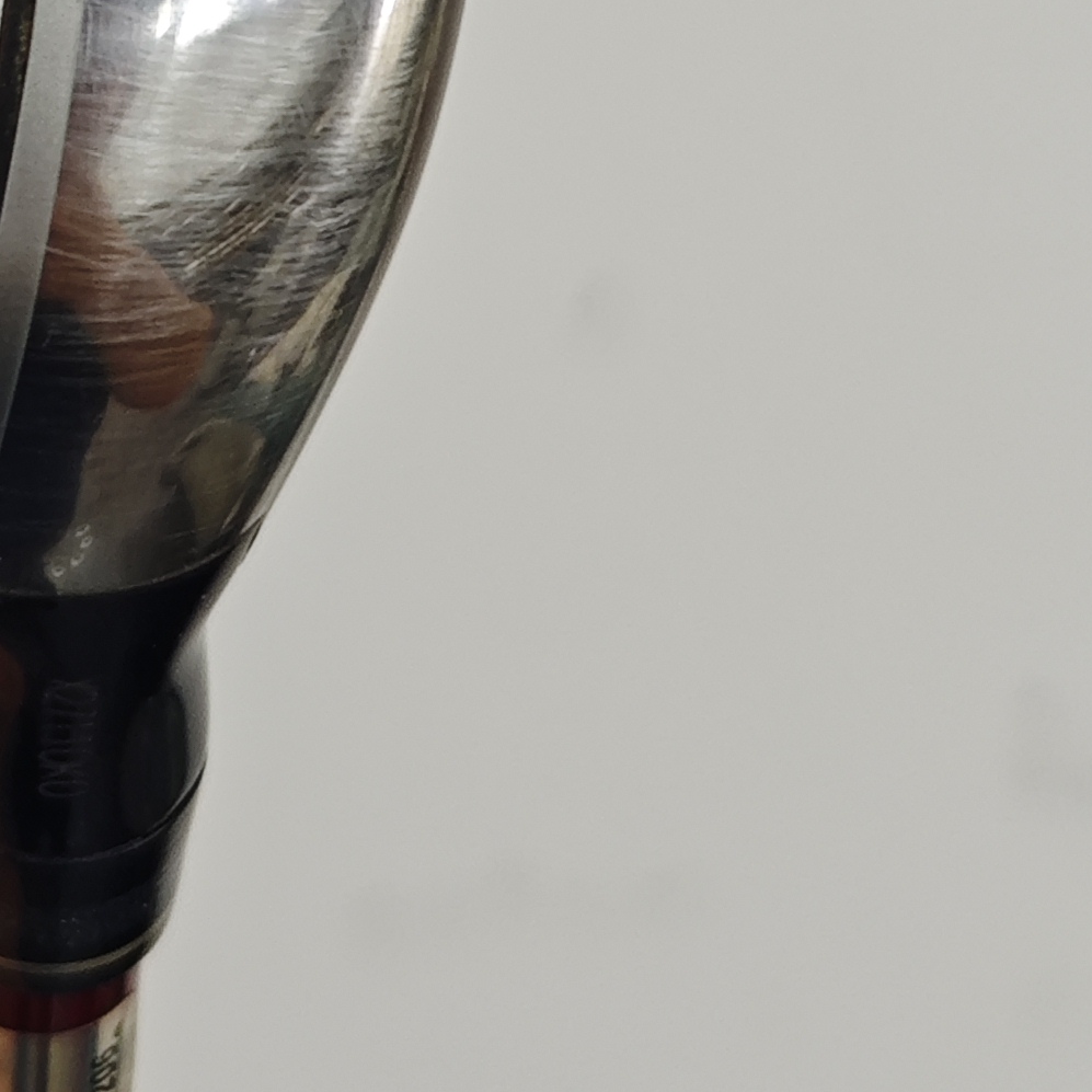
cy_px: -694
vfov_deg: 10.0
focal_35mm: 167
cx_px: -403
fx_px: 5960
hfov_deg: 10.2
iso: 200
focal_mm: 6.55
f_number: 1.6
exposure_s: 1/100
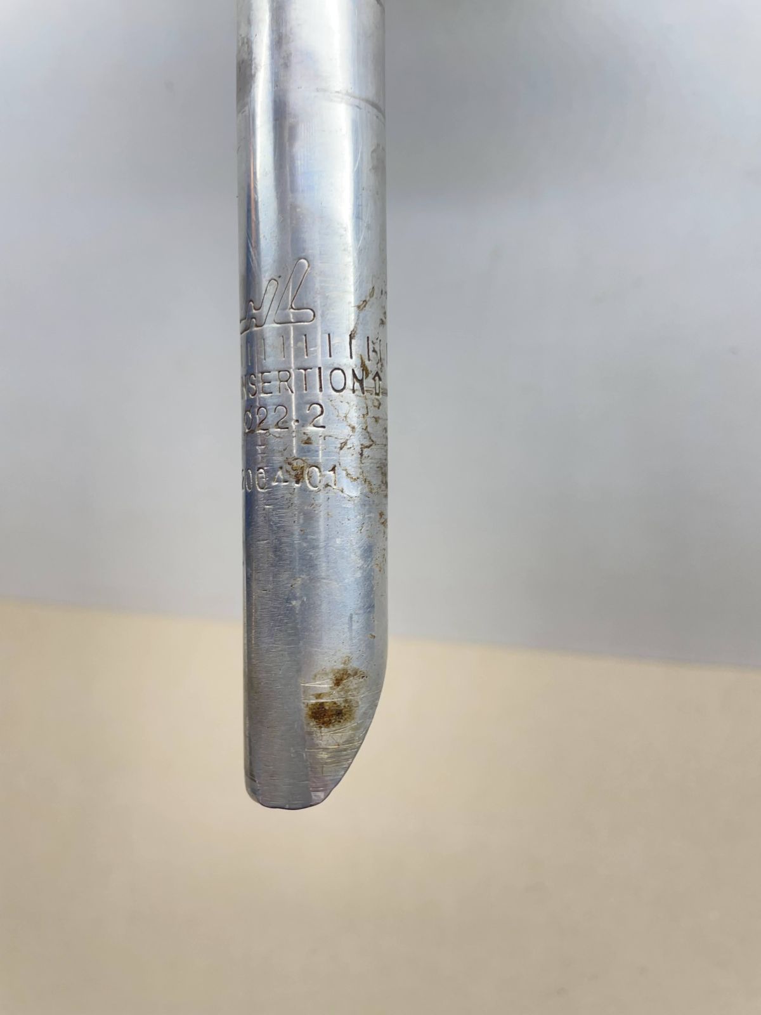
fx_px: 762
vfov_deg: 67.3
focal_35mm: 26
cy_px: 508
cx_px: 380
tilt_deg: -48.9
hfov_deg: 53.1
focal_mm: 4.2
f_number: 1.6
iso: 64
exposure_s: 1/100
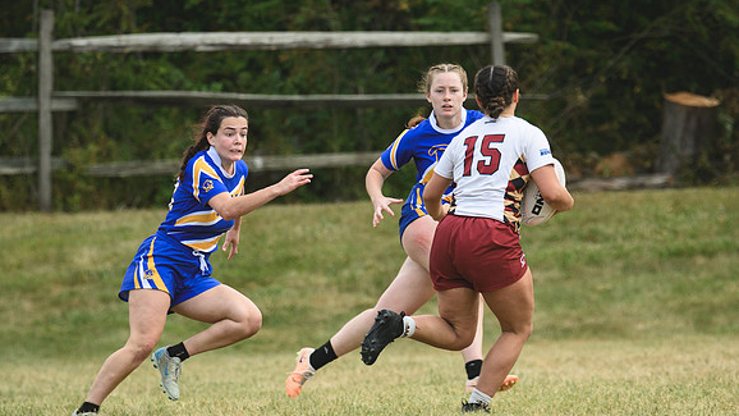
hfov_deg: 2.3
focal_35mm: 951
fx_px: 18633
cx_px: 304
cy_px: 198
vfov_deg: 1.3
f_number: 6.3
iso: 450
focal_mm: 460
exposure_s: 1/1000
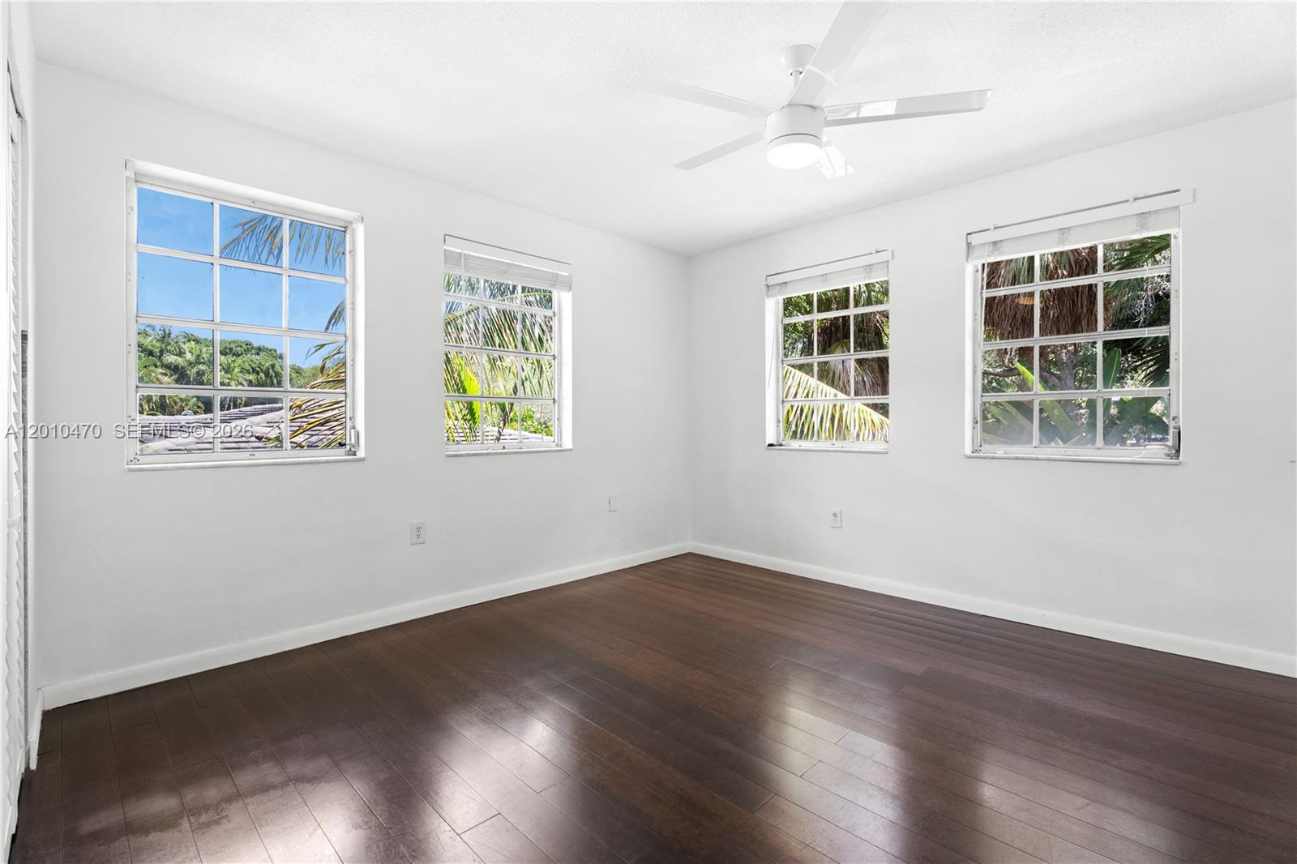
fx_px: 576
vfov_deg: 73.7
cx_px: 648
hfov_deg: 96.7
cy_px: 432
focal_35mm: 16
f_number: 8
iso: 400
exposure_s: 1/13
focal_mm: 16
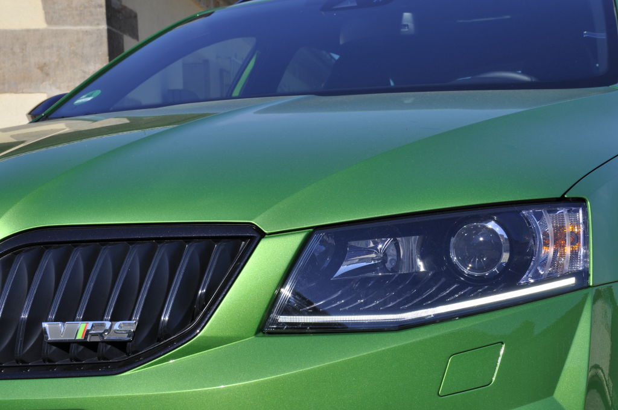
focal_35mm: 72
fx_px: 1234
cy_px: 205
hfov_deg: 28.1
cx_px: 309
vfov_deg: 18.9
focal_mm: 48
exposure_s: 1/200
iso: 200
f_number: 14
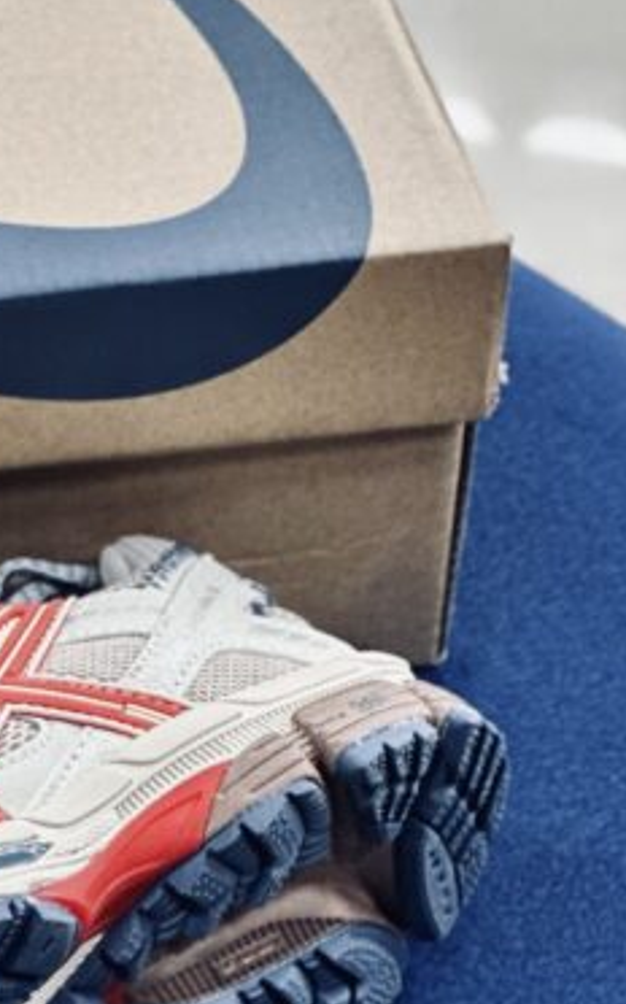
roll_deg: -1.6
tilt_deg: -40.7
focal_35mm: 205
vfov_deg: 10.2
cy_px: 601
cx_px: -305
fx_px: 5605
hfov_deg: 6.3
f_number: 2.8
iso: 200
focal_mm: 9
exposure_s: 1/100
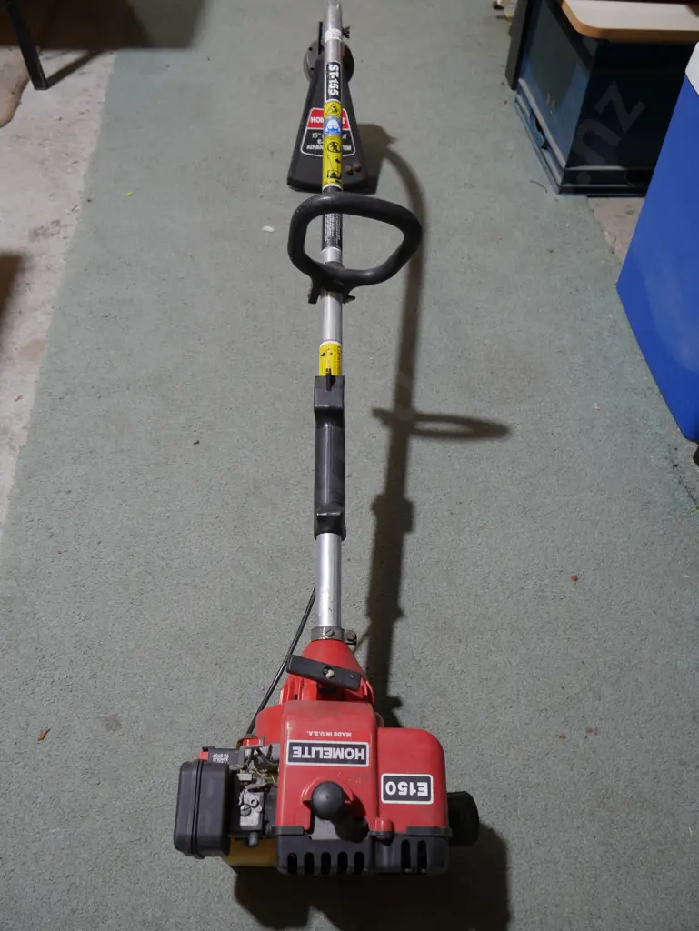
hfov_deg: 41.8
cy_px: 466
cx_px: 350
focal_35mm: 34
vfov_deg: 53.9
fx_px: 915
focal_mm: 17
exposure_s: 1/60
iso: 320
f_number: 4
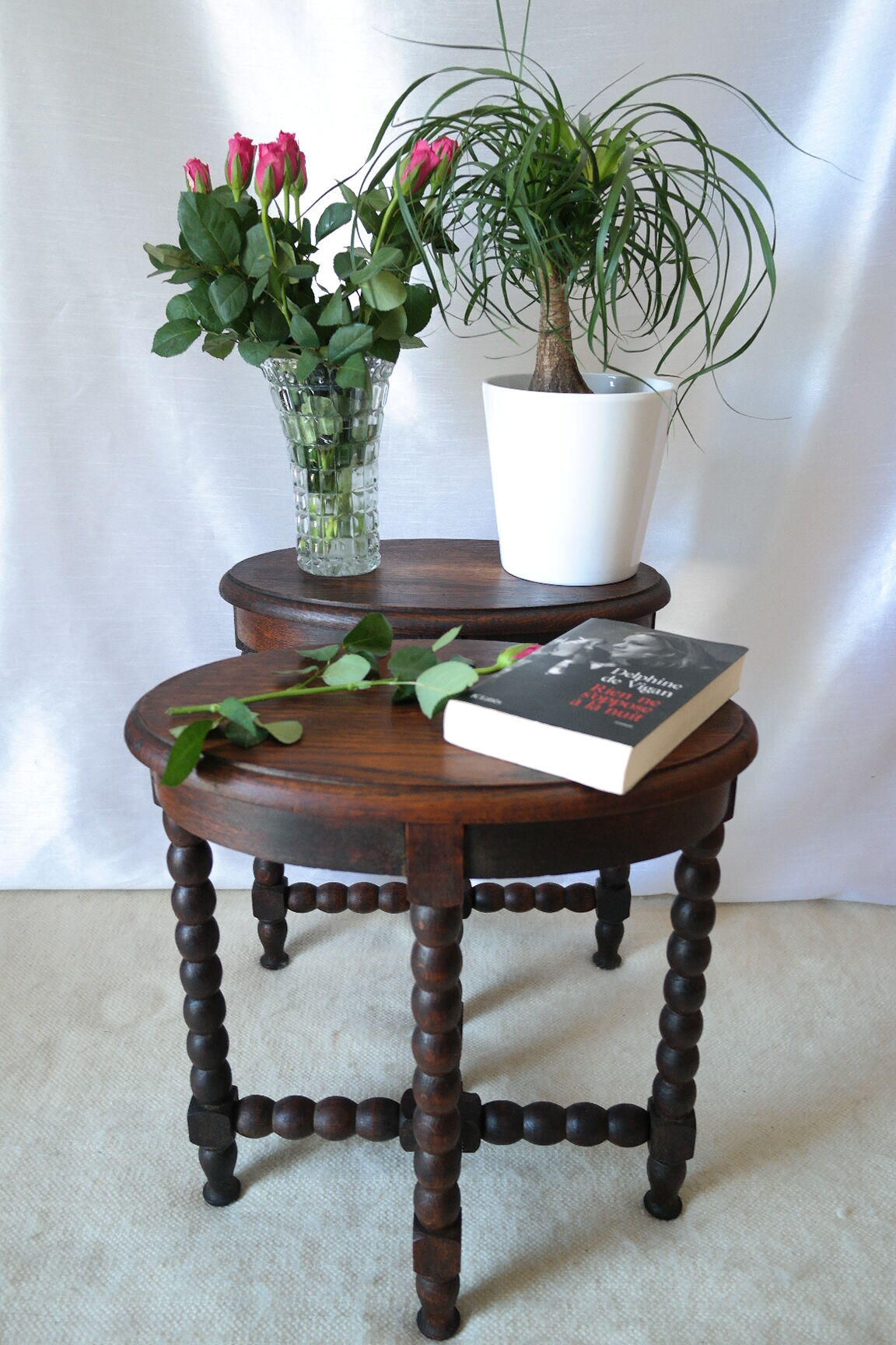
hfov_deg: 43.6
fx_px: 1120
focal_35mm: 30
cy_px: 672
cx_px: 448
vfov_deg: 61.9
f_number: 5.6
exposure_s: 1/30
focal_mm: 20
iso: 400
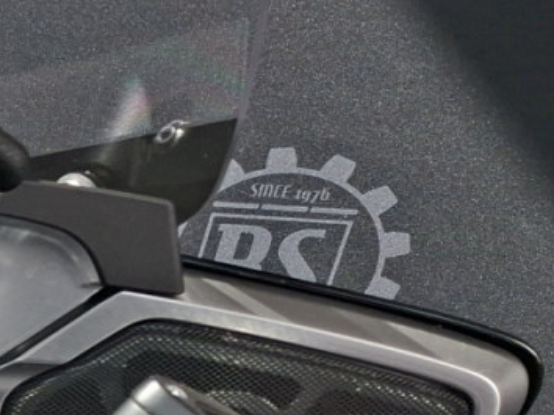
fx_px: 1663
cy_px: 662
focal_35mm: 104
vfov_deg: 13.2
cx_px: -653
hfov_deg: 14.5
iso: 40
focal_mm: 5.54
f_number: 1.8
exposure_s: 1/362
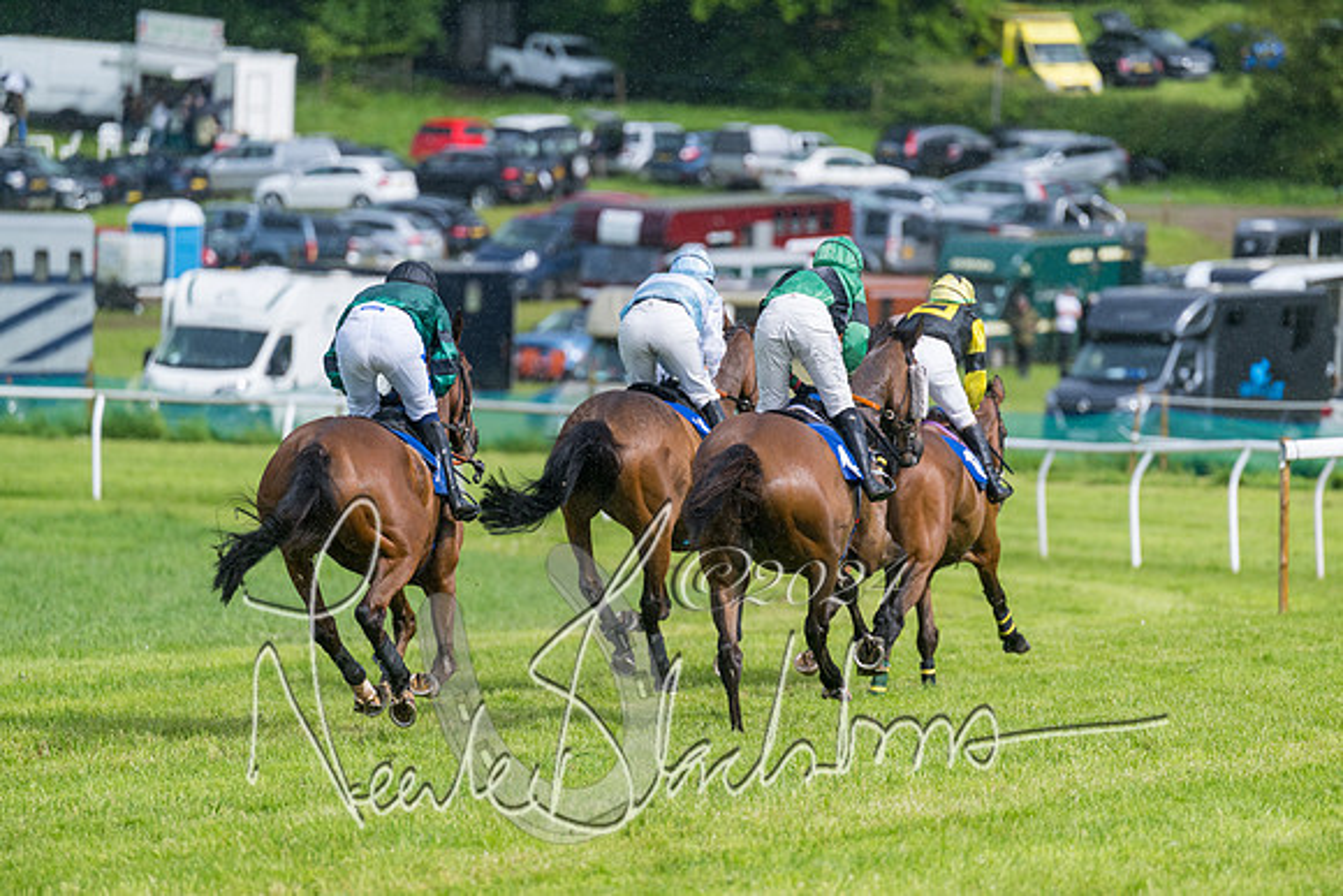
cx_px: 672
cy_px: 448
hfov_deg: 7.4
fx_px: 10448
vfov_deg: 4.9
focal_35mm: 280
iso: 400
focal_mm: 280
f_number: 4
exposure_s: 1/4000
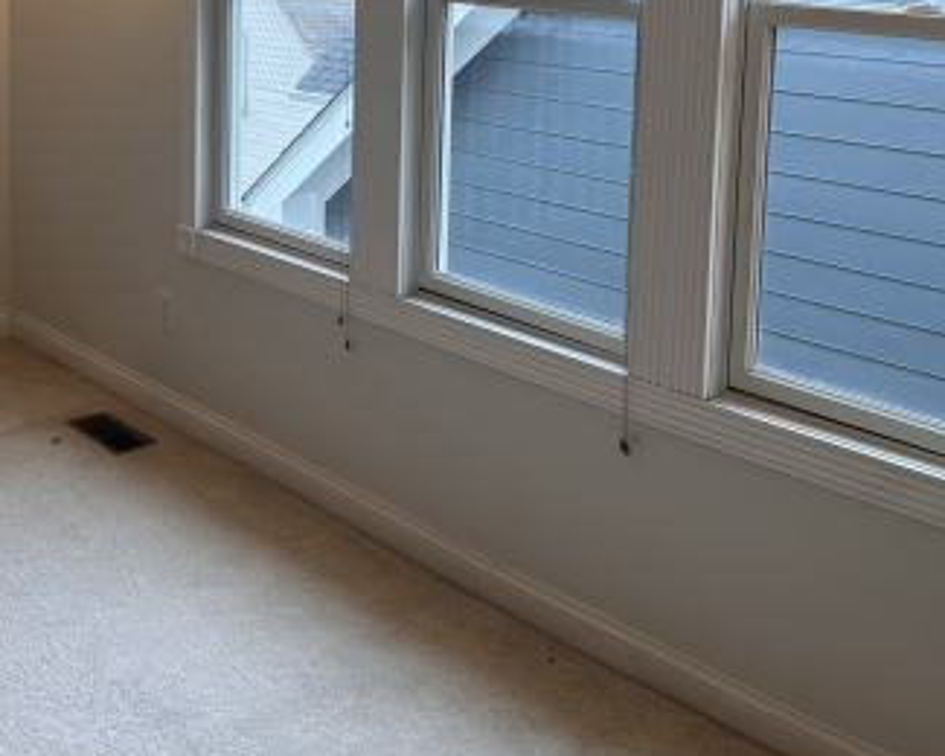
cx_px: 295
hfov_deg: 38.2
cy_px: 67
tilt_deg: -6.2
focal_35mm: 48
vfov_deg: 30.0
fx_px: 1342
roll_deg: -0.7
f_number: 1.78
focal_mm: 6.86
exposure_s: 1/120
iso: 64
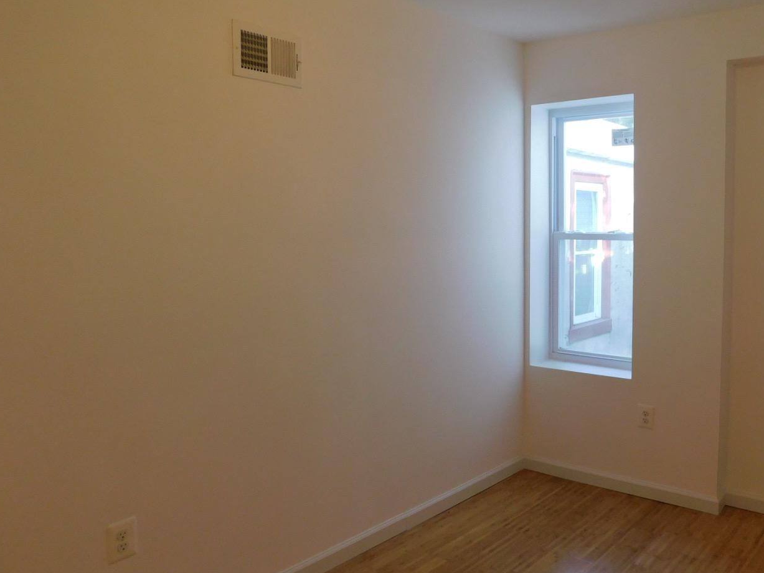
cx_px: 492
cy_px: 263
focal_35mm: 30
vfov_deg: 46.7
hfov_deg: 59.0
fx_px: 662
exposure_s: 1/30
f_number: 3
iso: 180
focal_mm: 4
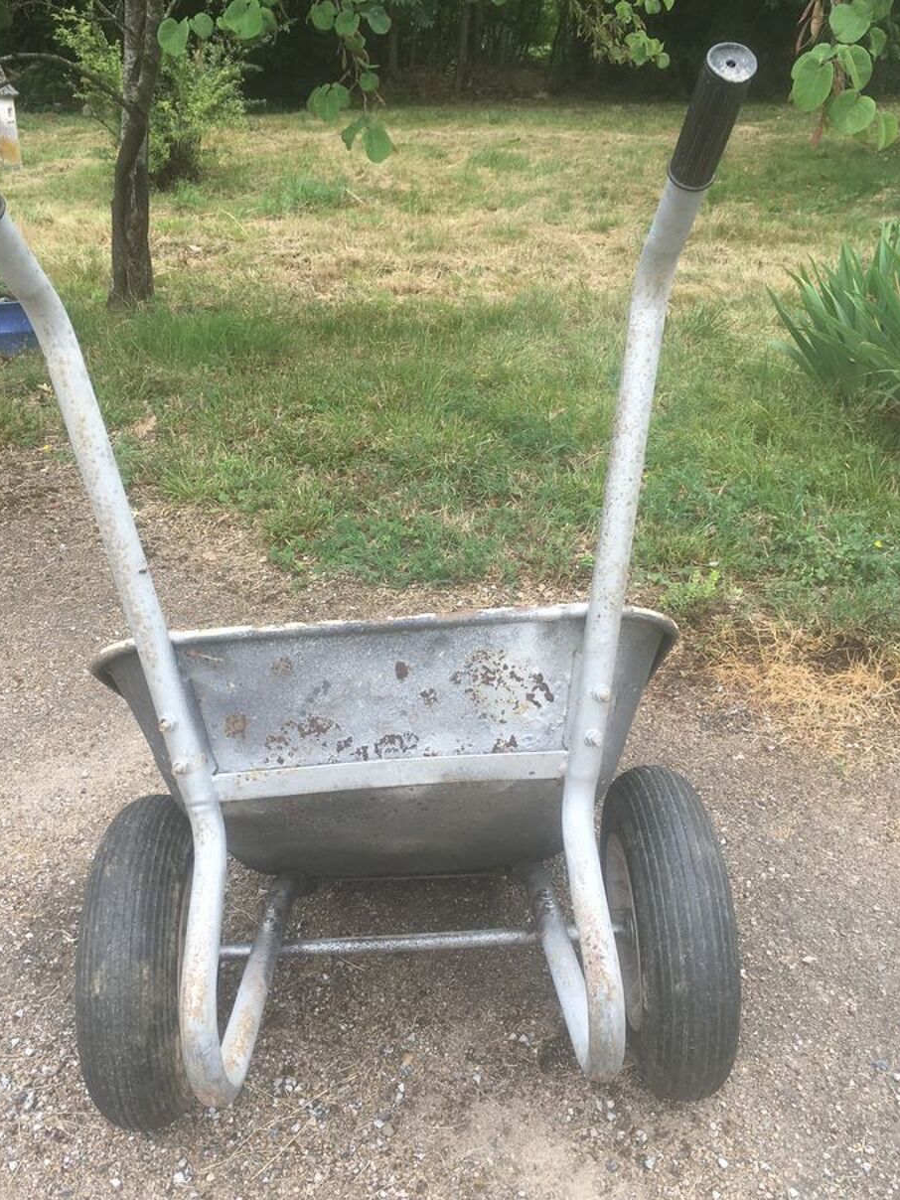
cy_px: 599
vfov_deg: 56.8
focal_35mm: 32
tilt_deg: -31.5
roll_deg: -2.8
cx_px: 413
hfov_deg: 44.1
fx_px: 1109
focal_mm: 4.15
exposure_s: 1/273
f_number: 2.2
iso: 25
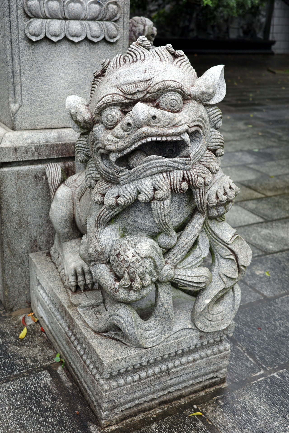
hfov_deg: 33.4
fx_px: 482
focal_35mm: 40
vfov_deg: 48.5
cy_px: 216
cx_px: 144
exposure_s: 1/100
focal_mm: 26
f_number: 2.8
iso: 200
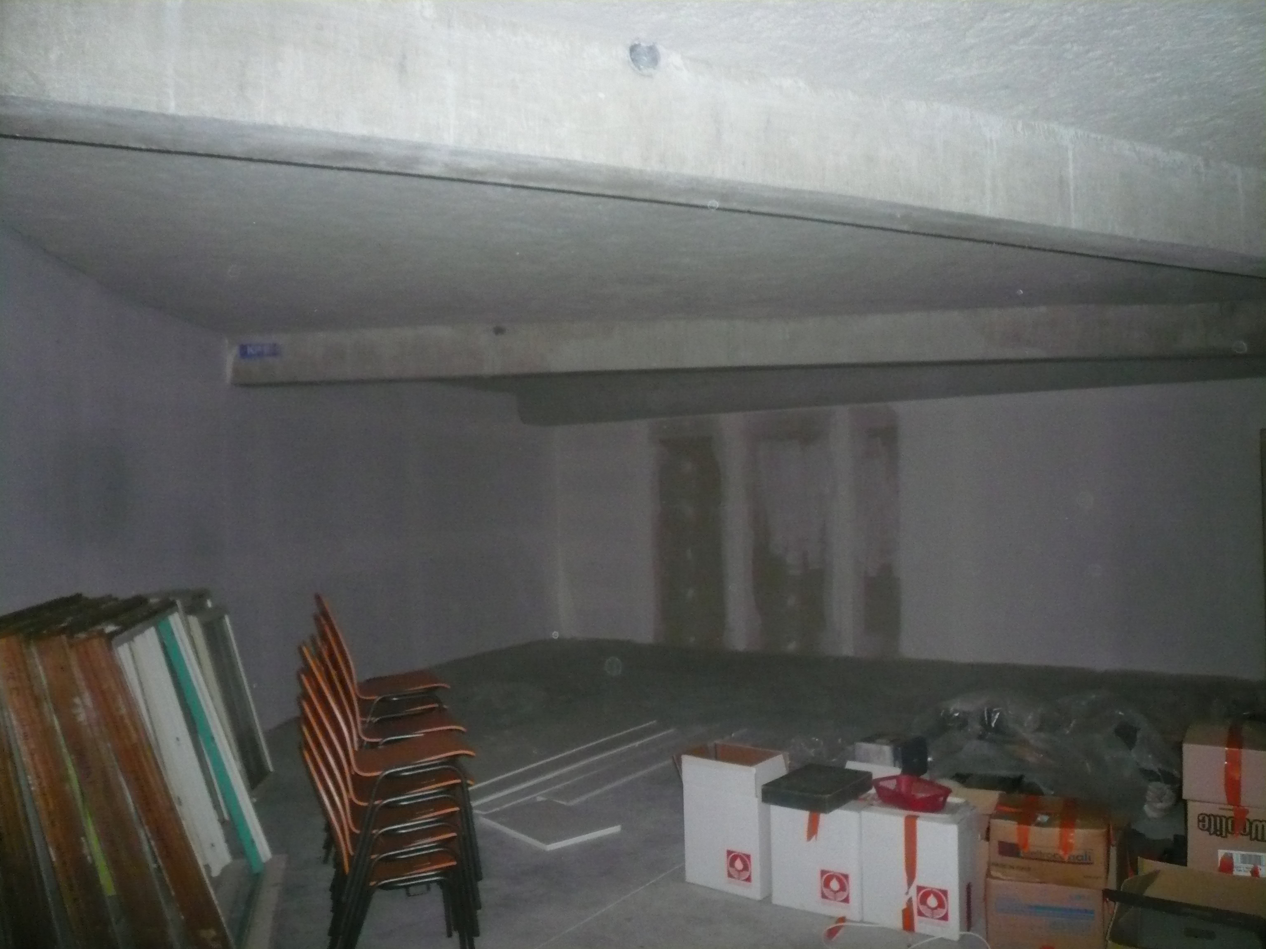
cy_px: 474
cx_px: 633
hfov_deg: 63.4
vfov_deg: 49.7
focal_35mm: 28
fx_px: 1024
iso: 400
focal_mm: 4.6
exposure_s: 1/30
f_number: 2.8
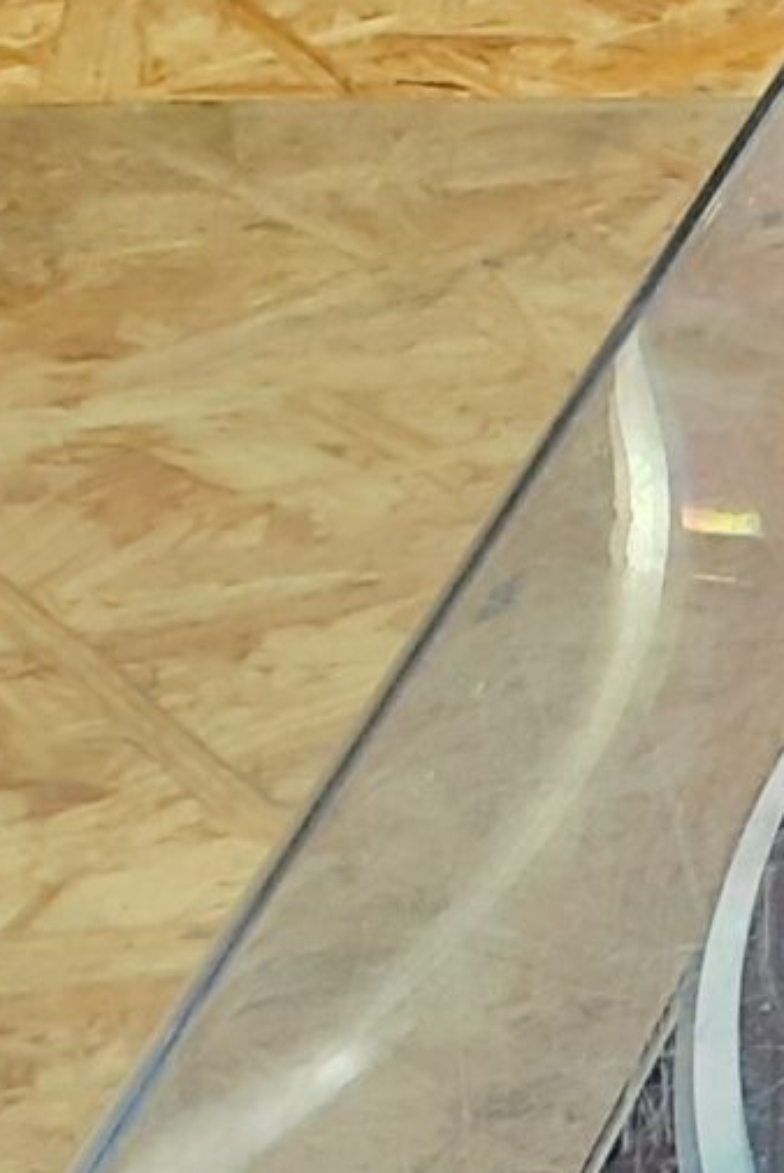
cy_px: 1198
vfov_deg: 14.2
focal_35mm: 142
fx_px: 4632
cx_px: 2790
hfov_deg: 7.6
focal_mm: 3.6
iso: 160
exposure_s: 1/50
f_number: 1.9
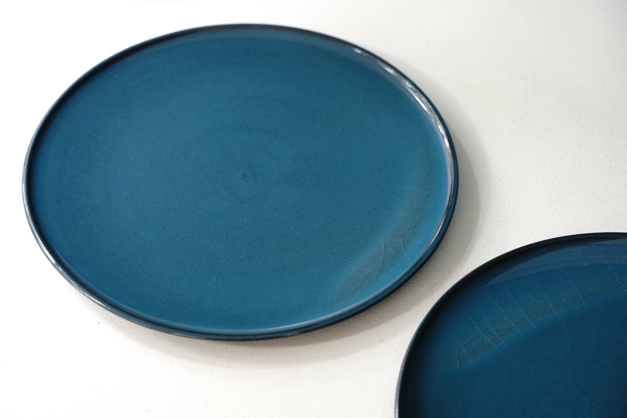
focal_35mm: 75
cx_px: 314
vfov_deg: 18.2
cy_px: 209
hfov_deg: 27.0
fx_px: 1306
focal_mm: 75
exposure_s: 1/10
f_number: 6.3
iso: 400
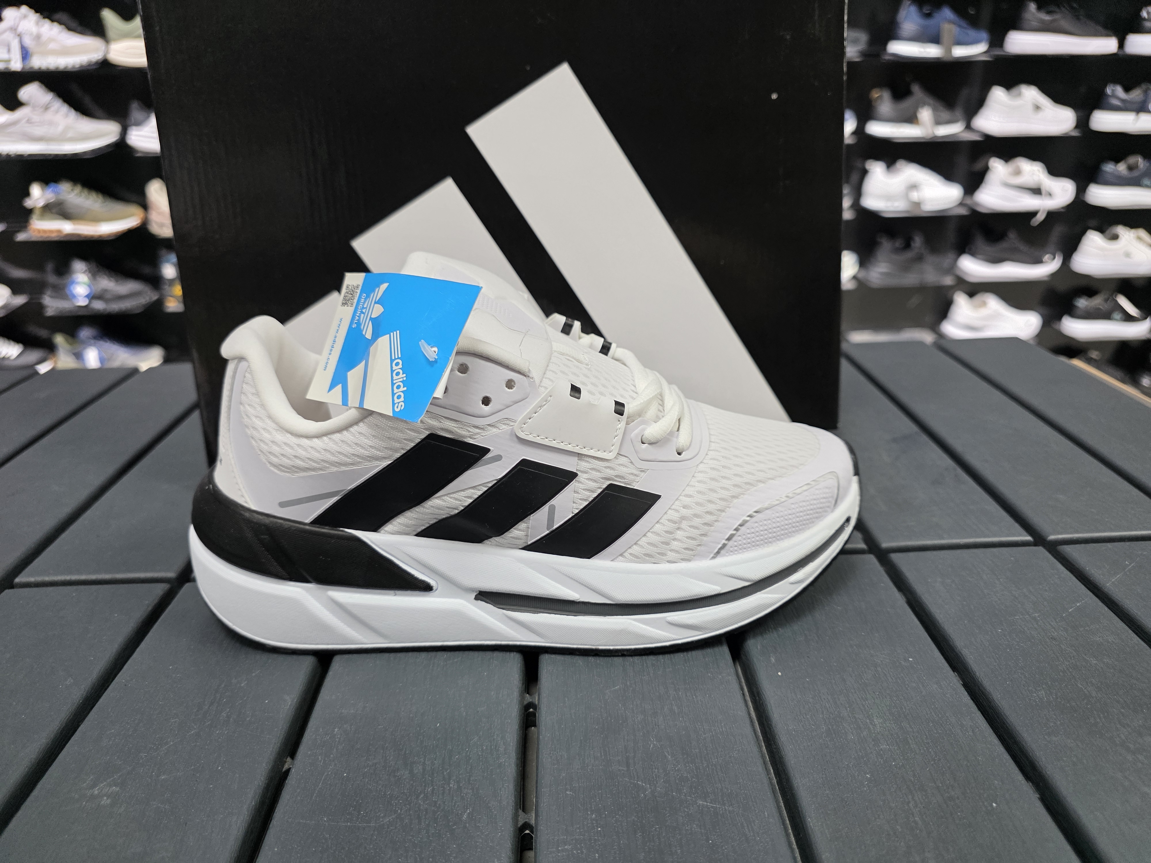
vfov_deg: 58.9
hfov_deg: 73.9
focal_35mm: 23
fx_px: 765
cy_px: 432
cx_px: 576
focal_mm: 6.3
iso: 160
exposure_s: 1/100
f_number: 1.7
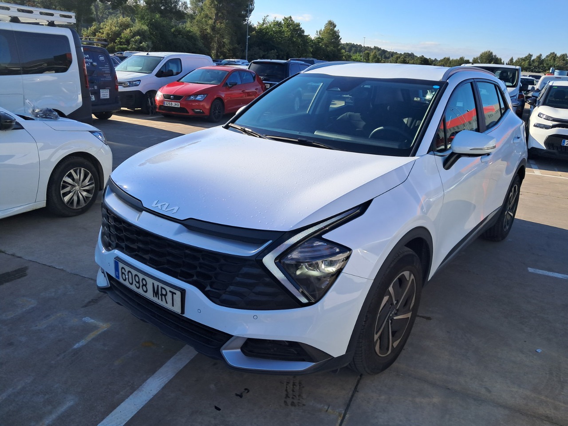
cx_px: 284
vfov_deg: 51.4
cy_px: 213
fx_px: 443
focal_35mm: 27
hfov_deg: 65.3
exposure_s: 1/588
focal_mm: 4
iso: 50
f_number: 1.8
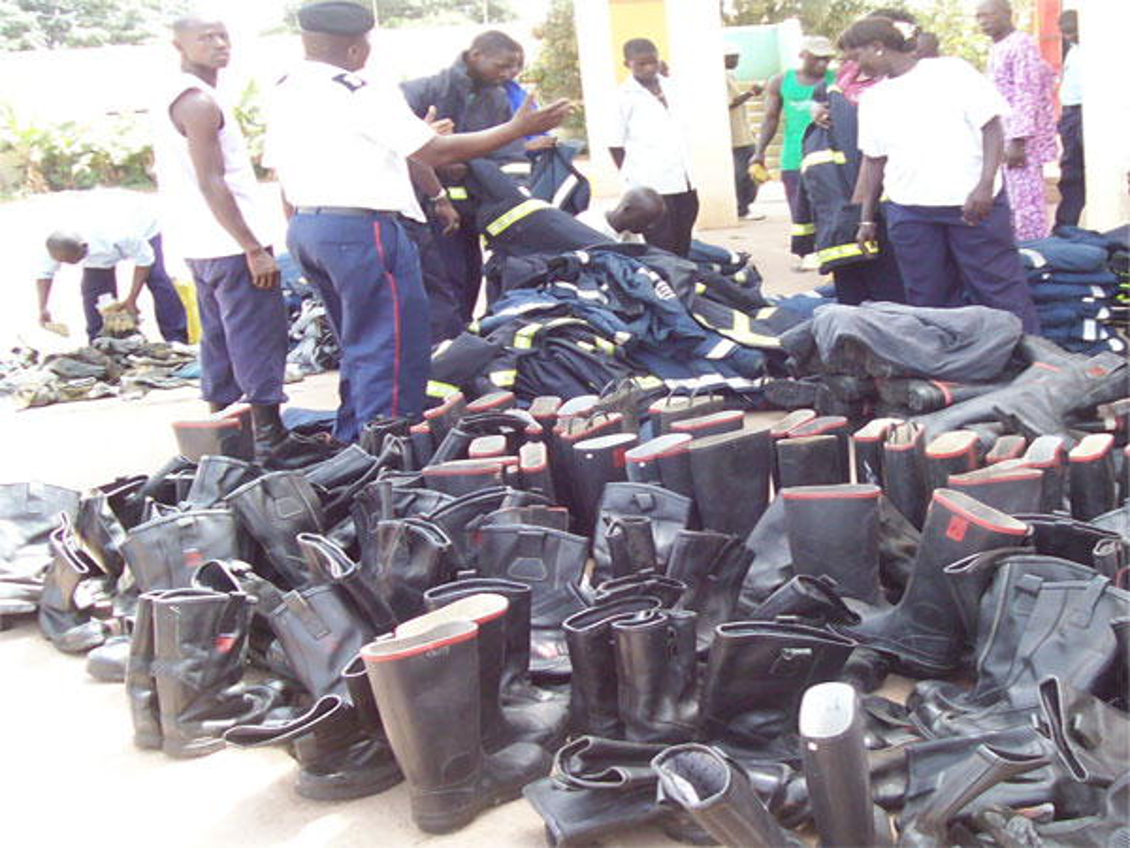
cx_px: 565
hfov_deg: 51.4
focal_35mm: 36
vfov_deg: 39.7
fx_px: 1175
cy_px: 424
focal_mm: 6
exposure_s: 1/95.6
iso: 80
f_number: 2.7
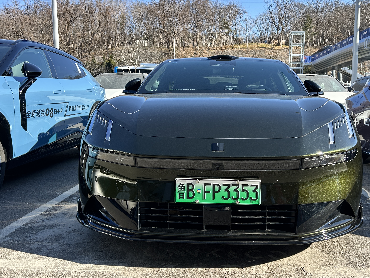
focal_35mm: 34
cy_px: 131
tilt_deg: -5.8
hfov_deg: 53.7
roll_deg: -0.2
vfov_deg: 41.8
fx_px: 363
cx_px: 218
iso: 50
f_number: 1.5
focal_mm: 5.7
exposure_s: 1/1295
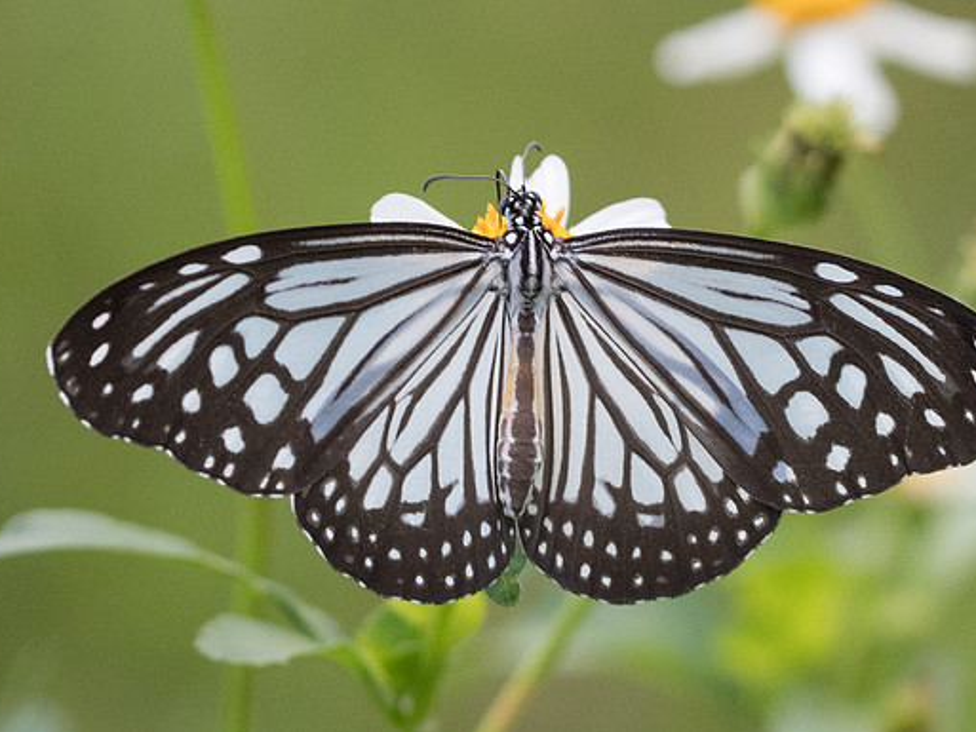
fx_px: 18839
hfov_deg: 3.0
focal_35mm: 668
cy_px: 140
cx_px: 478
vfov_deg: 2.2
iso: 800
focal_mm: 150
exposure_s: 1/640
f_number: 4.5
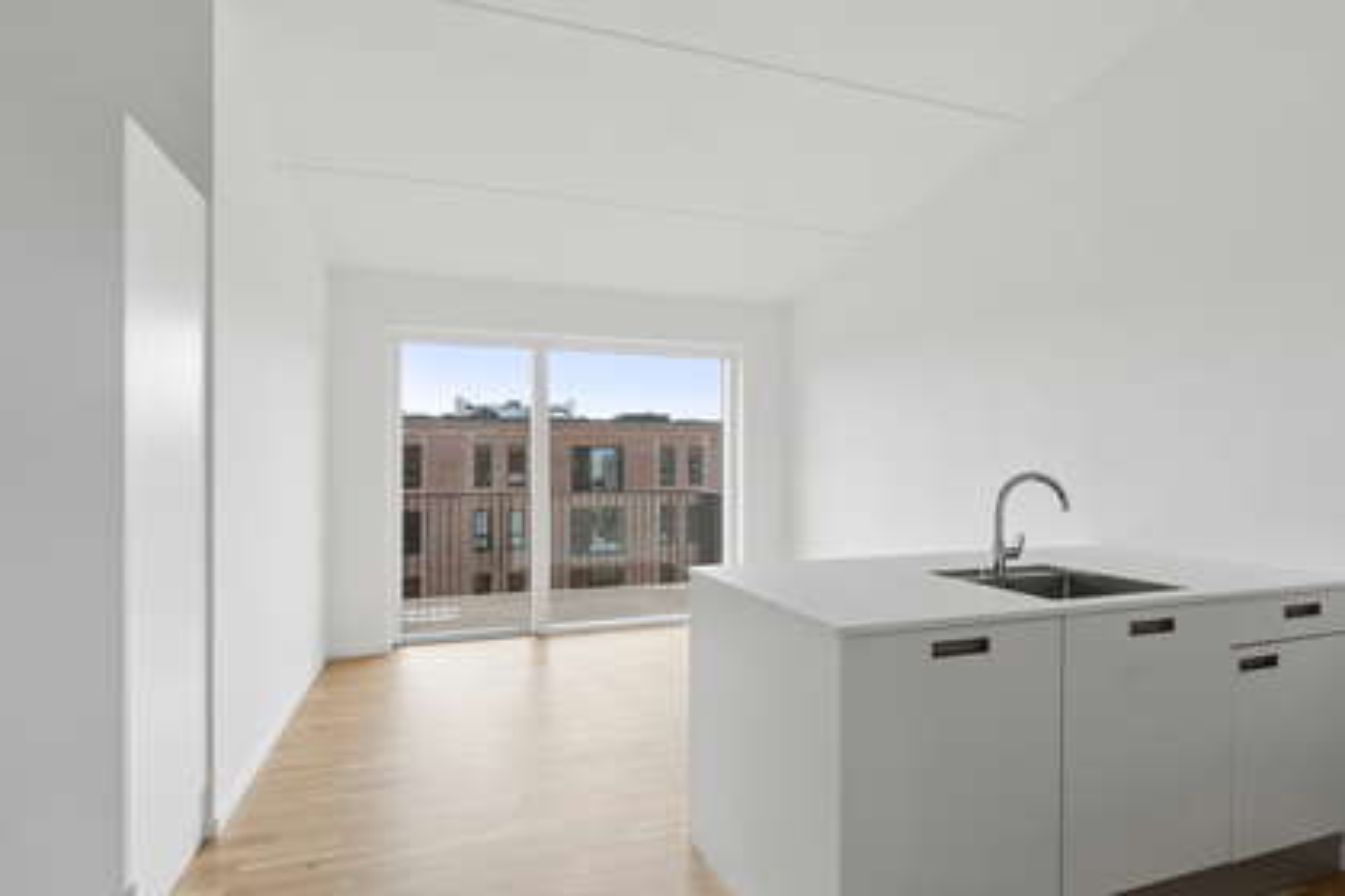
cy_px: 448
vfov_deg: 65.2
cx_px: 672
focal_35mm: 19
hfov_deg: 87.7
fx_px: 700
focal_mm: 12.5
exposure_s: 1/160
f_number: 8
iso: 200
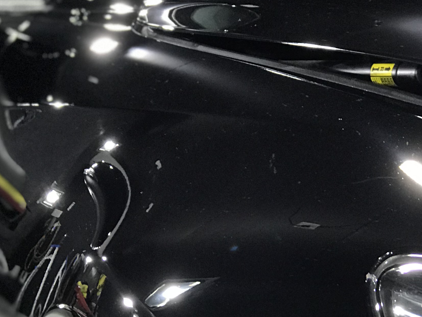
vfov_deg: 10.6
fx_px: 1695
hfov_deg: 14.2
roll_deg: +9.5
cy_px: 272
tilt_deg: -9.0
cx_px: 188
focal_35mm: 139
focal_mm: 6.6
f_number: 2.8
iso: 250
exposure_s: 1/60
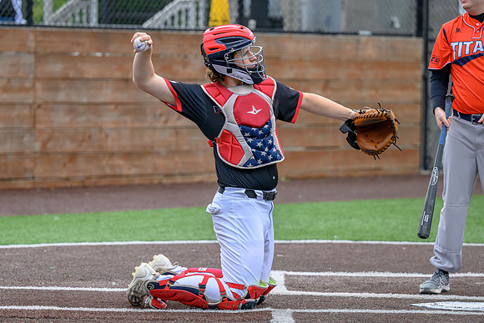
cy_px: 194
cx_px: 218
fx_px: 2222
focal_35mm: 165
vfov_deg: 8.3
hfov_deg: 12.4
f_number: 3.2
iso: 1800
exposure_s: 1/2000
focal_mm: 125
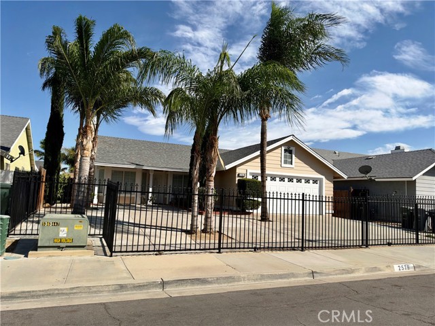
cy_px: 163
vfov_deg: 56.8
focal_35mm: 24
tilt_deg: +6.1
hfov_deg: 71.6
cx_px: 218
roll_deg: -2.0
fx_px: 302
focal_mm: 6.93
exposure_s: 1/6024
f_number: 1.8
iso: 64
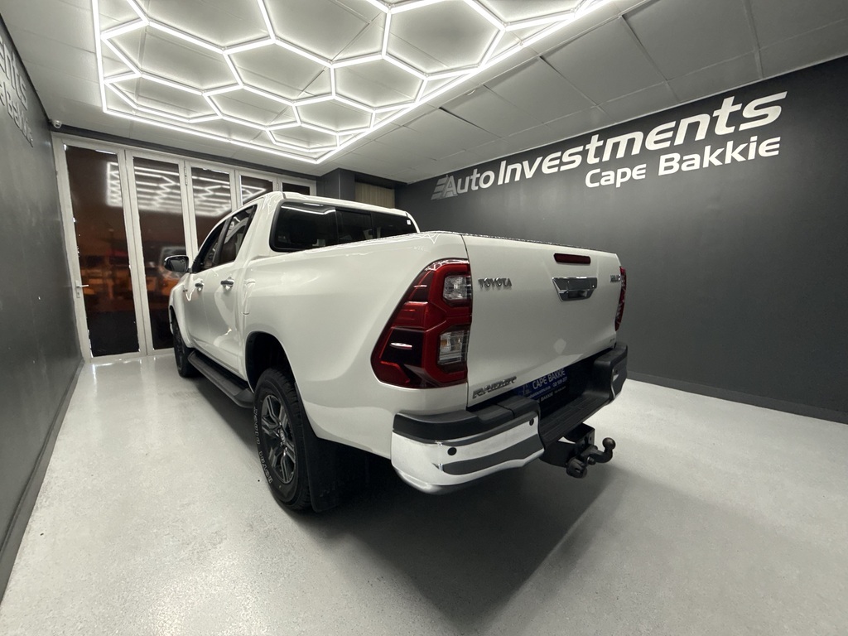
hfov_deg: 102.1
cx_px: 424
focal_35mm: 14
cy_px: 318
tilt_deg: -7.1
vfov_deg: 85.7
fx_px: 343
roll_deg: -0.7
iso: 250
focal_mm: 2.22
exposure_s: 1/100
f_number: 2.2
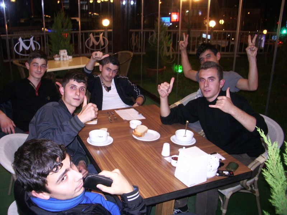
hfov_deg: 52.6
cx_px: 144
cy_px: 108
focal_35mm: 35
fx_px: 290
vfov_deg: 40.7
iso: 200
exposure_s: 1/15
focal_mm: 5.8
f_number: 2.6
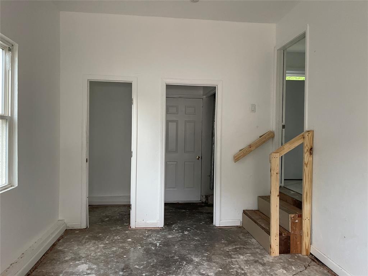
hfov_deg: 69.4
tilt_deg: -0.2
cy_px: 138
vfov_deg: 54.9
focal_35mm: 25
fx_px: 266
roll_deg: +0.2
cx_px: 184
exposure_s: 1/60
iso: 400
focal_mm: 5.1
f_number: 1.6
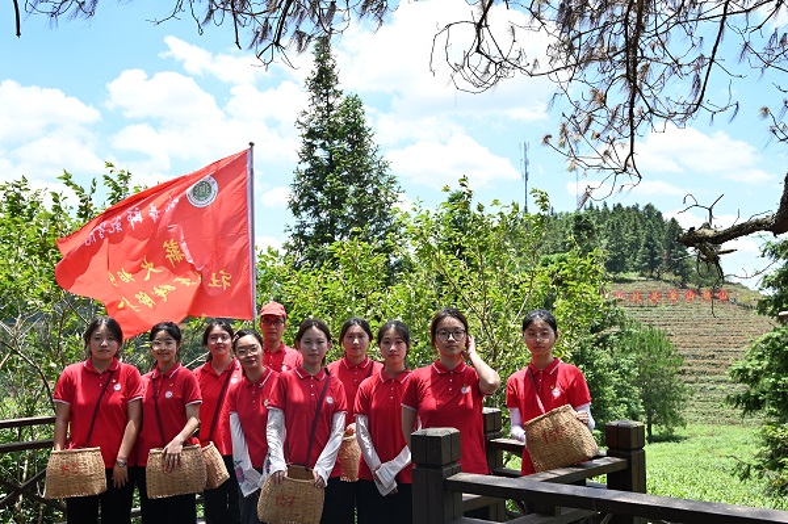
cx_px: 394
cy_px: 262
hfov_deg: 51.9
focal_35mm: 37
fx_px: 809
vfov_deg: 35.9
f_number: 5.6
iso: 110
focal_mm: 37
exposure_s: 1/250
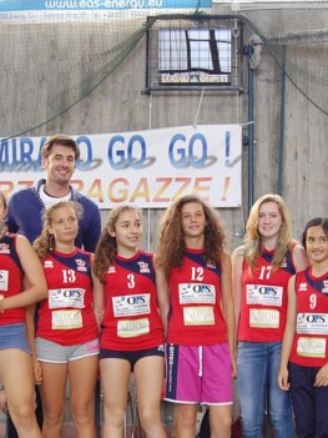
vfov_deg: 28.1
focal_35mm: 69
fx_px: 872
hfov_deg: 21.3
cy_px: 275
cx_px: 162
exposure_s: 1/20
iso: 800
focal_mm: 24
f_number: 7.1
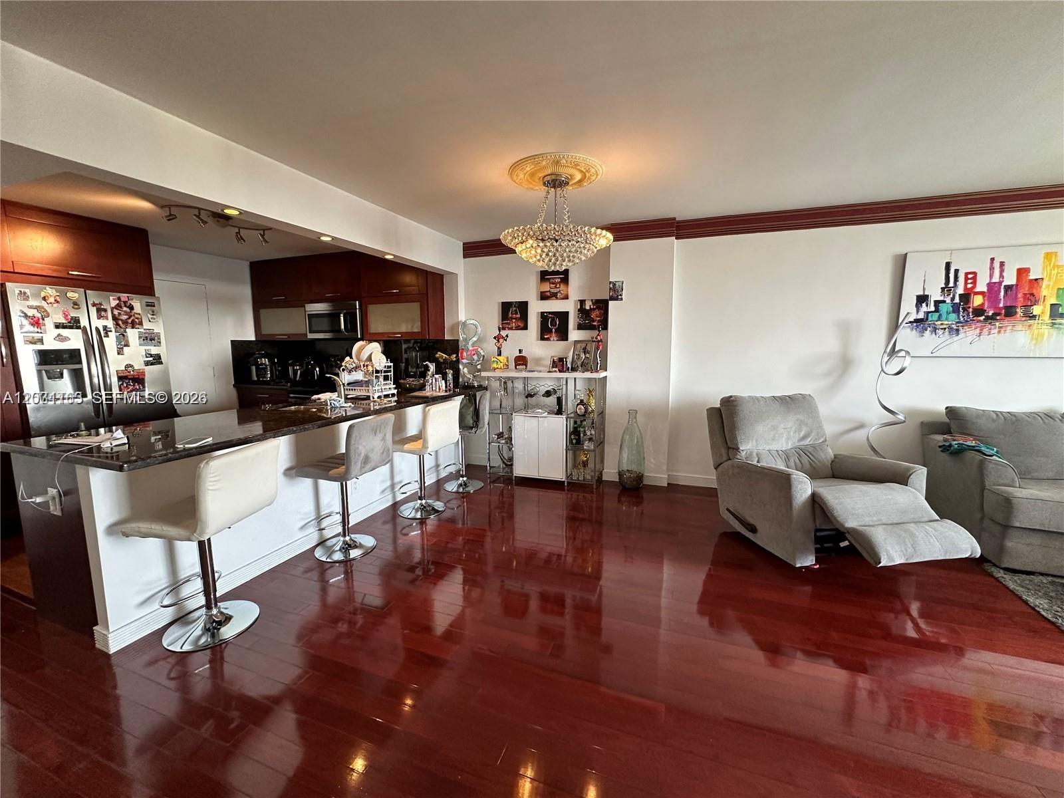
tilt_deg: -6.0
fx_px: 430
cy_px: 399
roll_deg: -0.5
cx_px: 532
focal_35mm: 14
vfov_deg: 85.7
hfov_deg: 102.1
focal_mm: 2.22
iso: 250
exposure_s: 1/120
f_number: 2.2
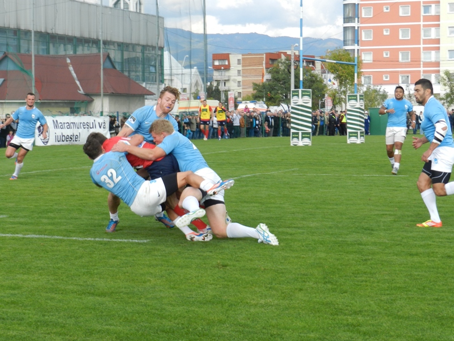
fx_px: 1102
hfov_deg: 23.3
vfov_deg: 17.6
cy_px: 170
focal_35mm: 84
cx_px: 227
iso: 160
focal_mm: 14.9
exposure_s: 1/400
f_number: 4.4
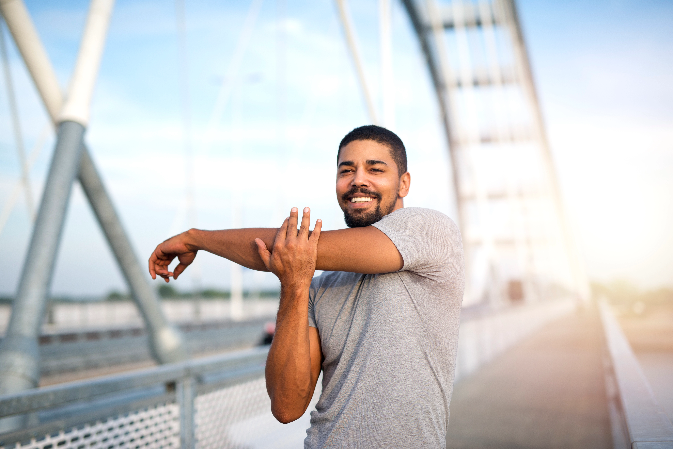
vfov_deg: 27.0
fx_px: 935
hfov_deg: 39.6
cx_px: 336
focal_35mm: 50
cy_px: 224
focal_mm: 50
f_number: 1.8
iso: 200
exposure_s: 1/2500
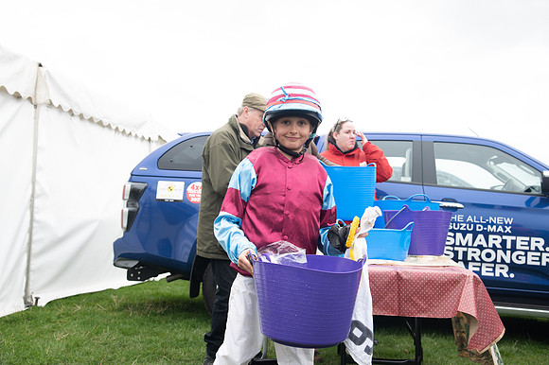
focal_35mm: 46
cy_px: 182
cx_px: 274
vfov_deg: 29.2
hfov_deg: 42.8
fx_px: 701
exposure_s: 1/125
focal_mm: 46
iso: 200
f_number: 5
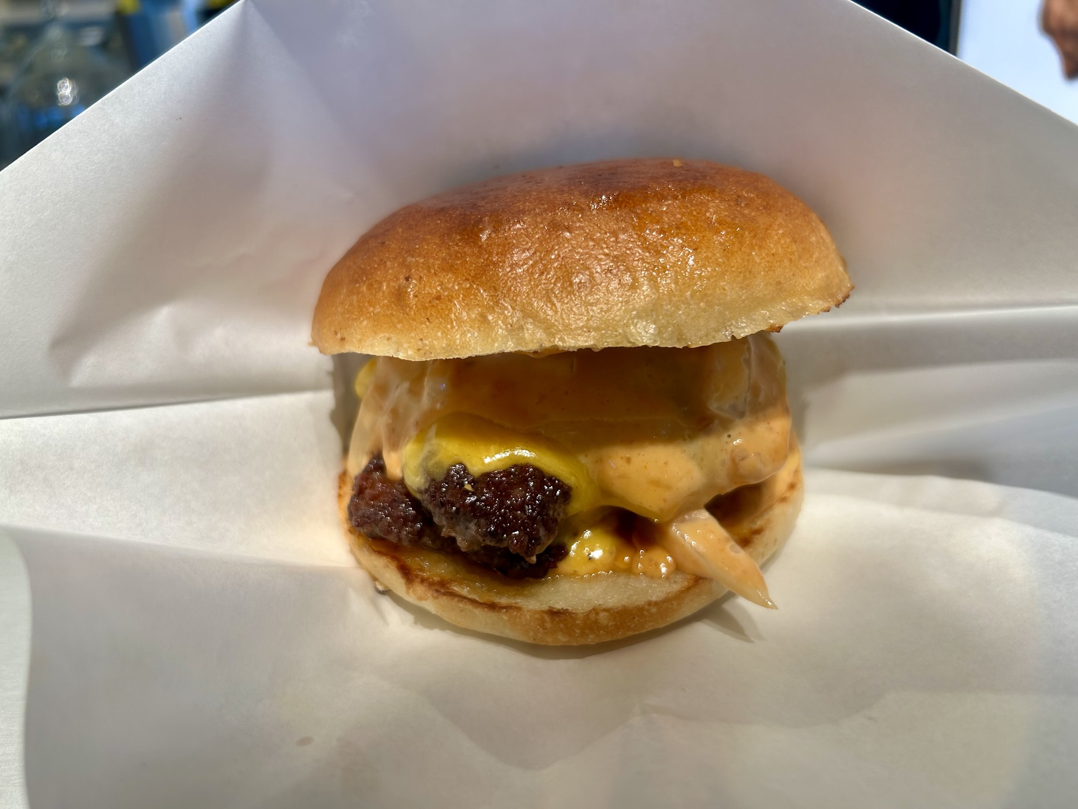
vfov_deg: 53.1
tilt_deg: -30.6
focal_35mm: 26
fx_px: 810
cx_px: 539
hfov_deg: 67.3
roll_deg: +3.0
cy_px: 404
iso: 40
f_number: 1.5
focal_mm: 5.7
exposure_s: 1/100
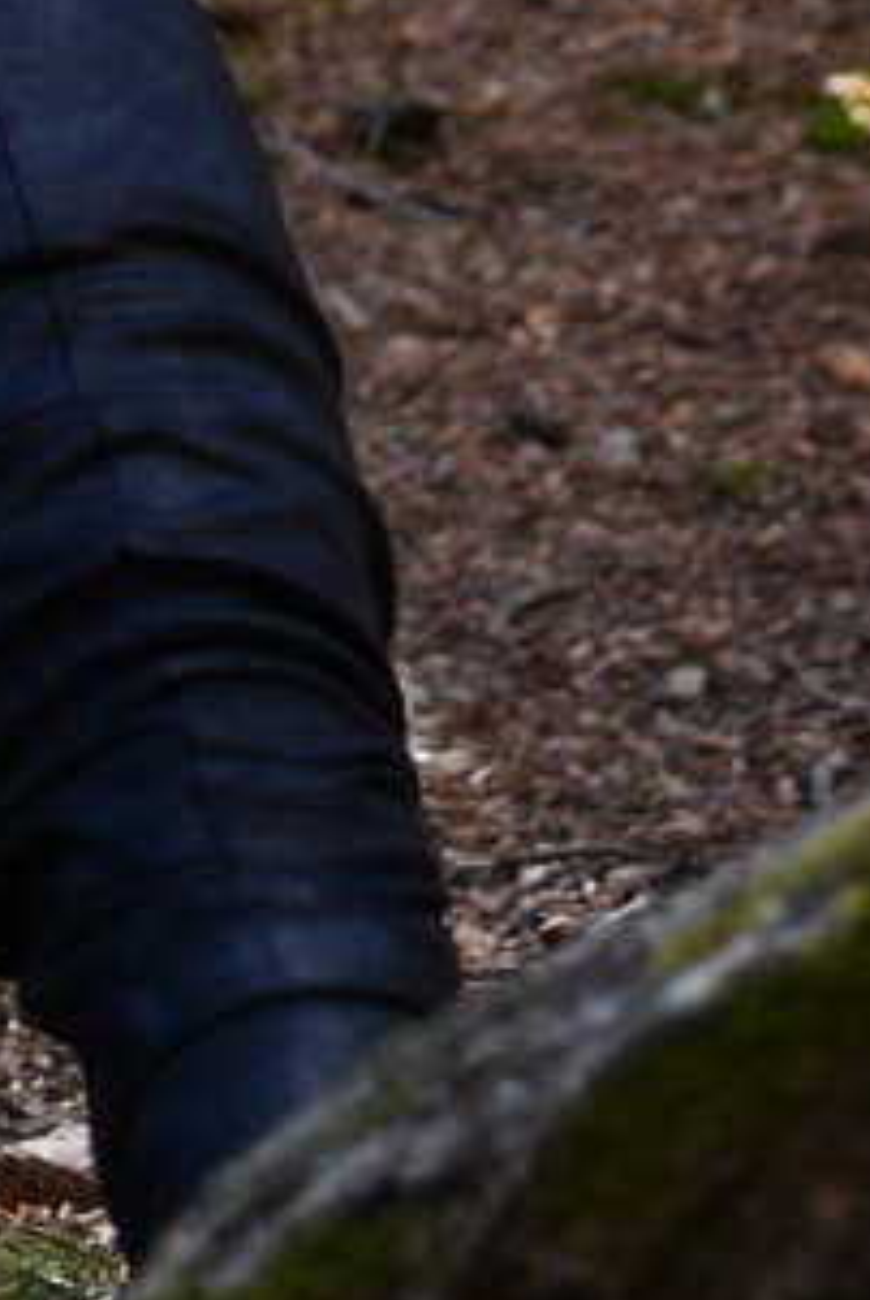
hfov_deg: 4.1
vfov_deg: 6.1
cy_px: -1537
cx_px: -1561
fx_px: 11753
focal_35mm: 325
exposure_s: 1/200
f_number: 4
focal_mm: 48
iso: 250
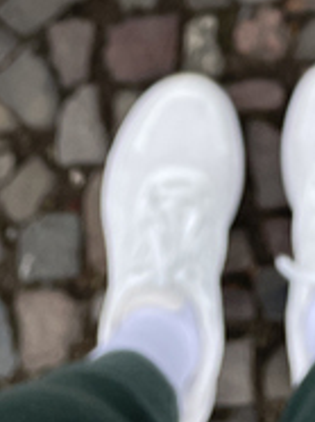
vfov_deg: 14.3
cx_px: 296
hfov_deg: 11.8
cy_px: -307
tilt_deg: -79.6
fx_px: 1508
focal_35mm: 124
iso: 32
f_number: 1.6
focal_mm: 4.2
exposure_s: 1/875
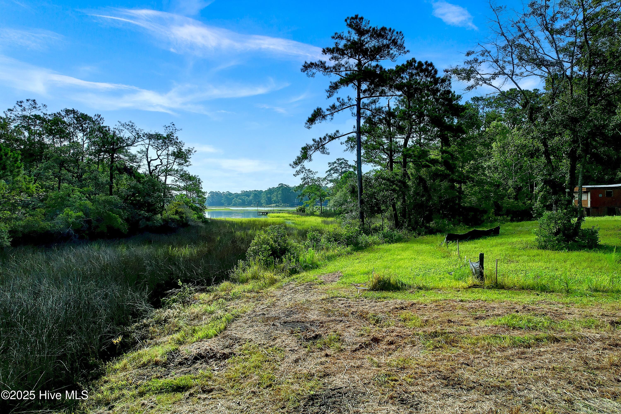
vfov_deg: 57.2
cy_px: 207
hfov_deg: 78.6
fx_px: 379
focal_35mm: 22
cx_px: 310
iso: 100
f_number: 2.8
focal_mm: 8.4
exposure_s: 1/2000
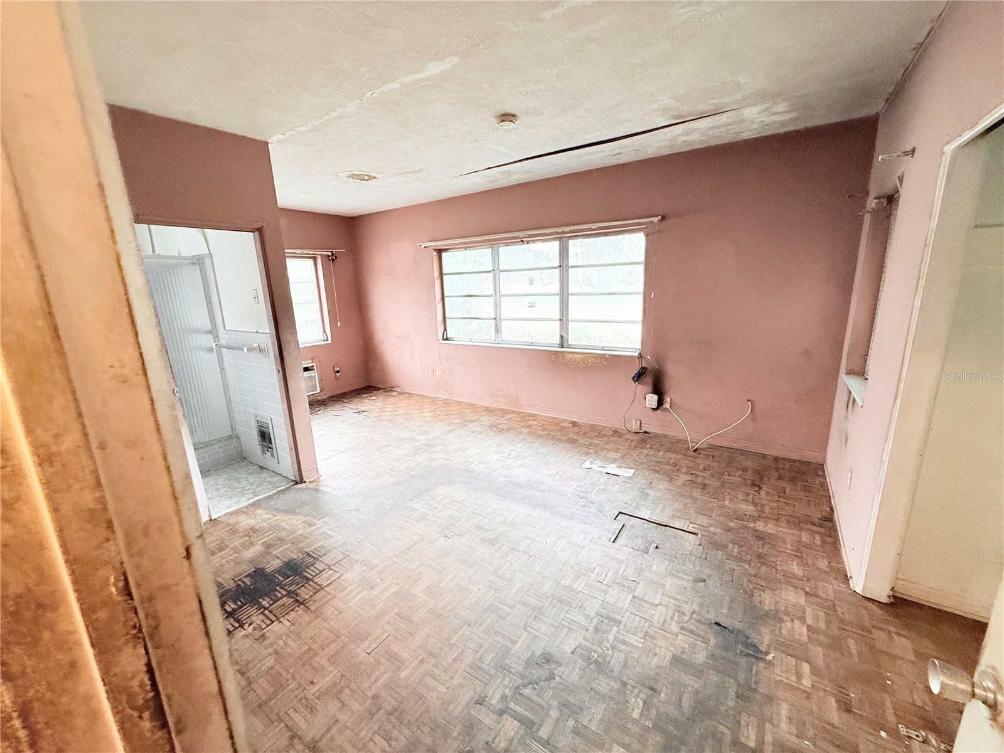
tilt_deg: -13.1
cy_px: 376
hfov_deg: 102.1
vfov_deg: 85.7
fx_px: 406
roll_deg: +2.3
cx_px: 502
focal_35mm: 14
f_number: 2.2
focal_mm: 2.22
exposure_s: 1/60
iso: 250
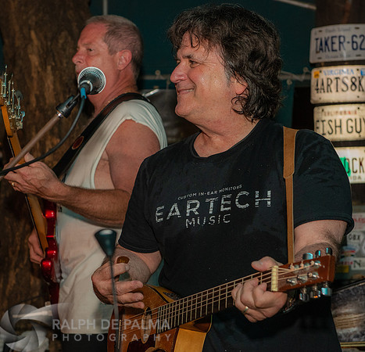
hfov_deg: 20.2
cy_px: 189
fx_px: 1026
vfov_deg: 19.4
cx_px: 178
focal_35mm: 88
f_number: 5.6
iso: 1250
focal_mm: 62
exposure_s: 1/160
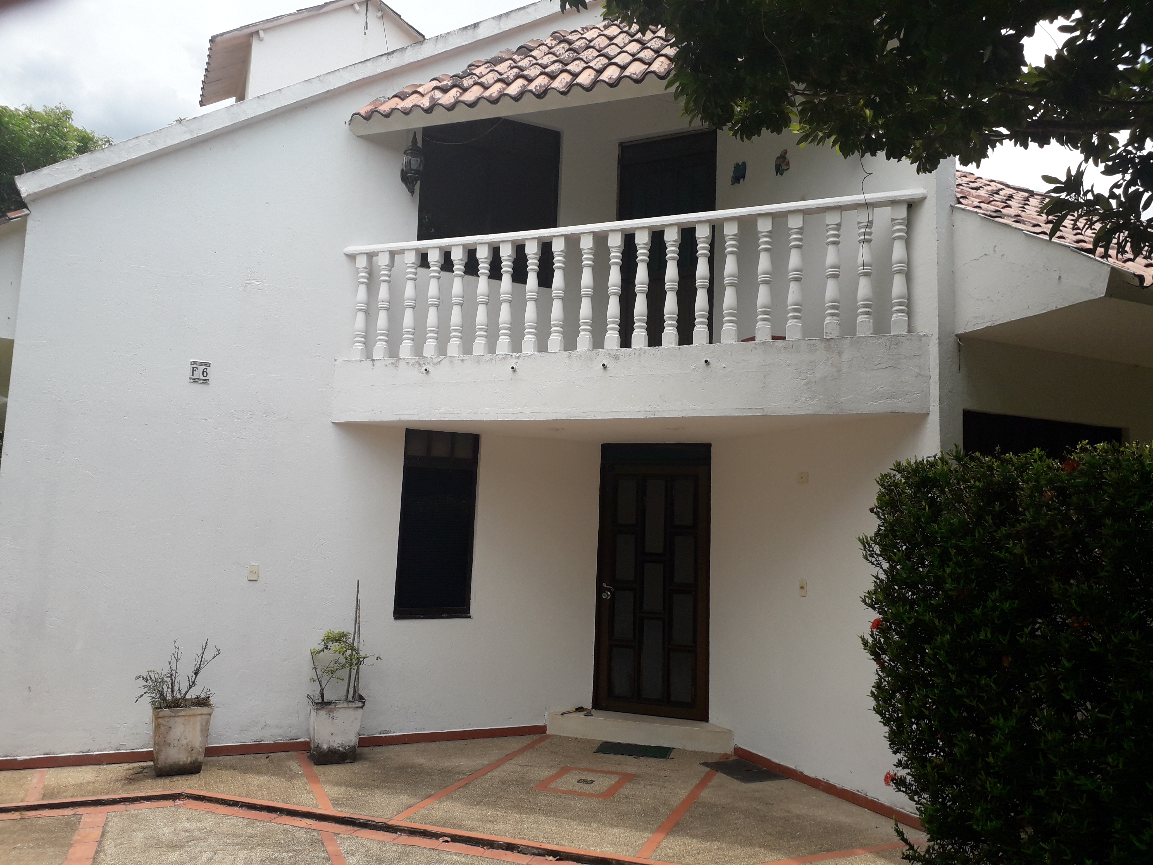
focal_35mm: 27
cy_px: 432
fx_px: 899
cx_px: 576
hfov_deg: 65.3
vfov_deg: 51.4
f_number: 1.9
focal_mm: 3.6
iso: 40
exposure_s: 1/842
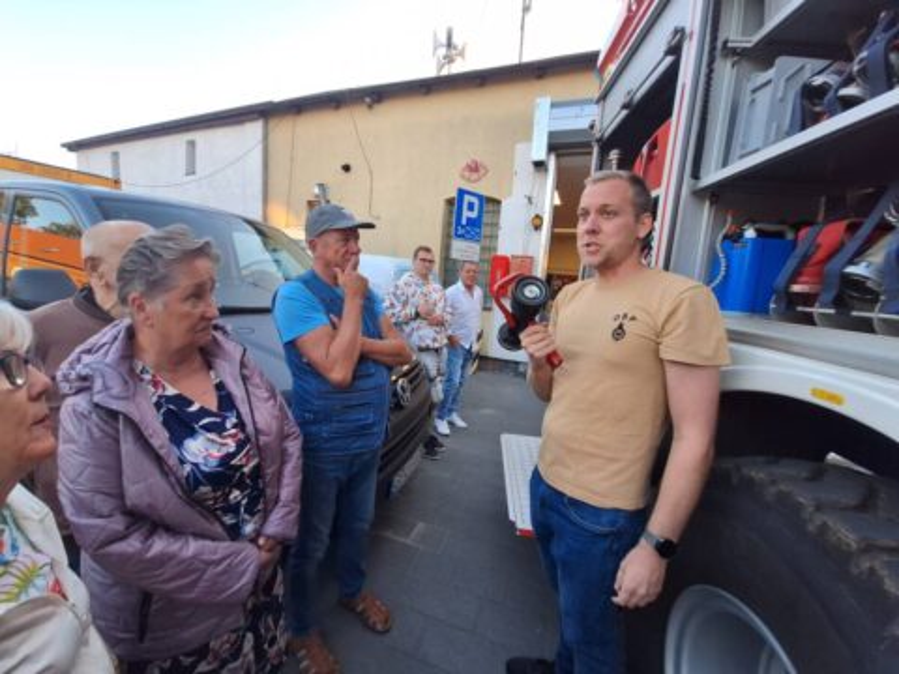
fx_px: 338
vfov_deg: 89.9
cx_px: 450
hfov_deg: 106.2
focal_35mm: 13
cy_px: 337
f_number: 2.2
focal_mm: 1.74
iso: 50
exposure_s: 1/100
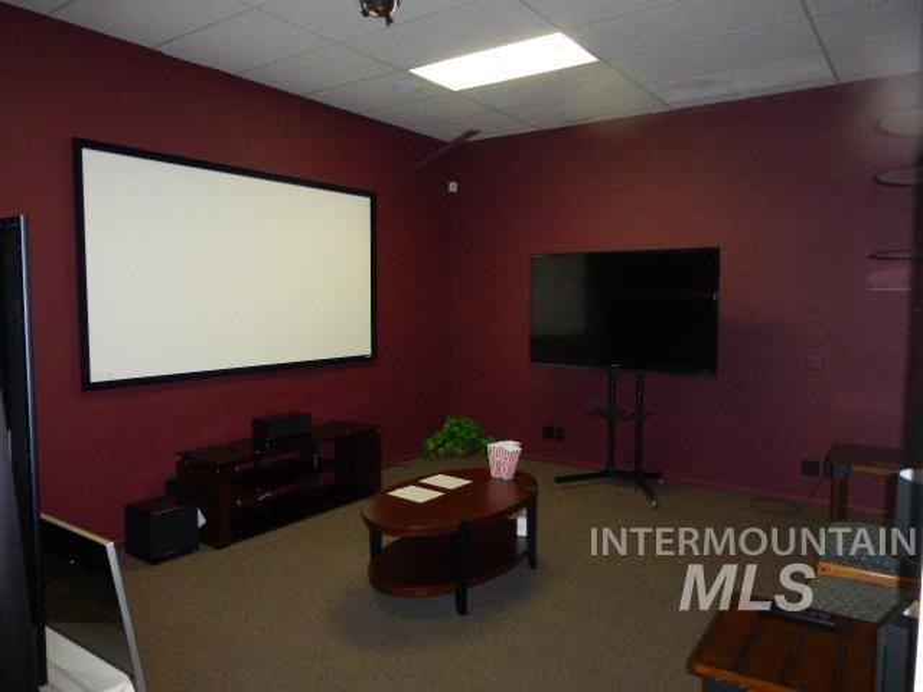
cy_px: 346
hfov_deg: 71.6
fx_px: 640
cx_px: 462
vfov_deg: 56.8
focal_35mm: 24
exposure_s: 1/60
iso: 800
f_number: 3.3
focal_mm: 4.3
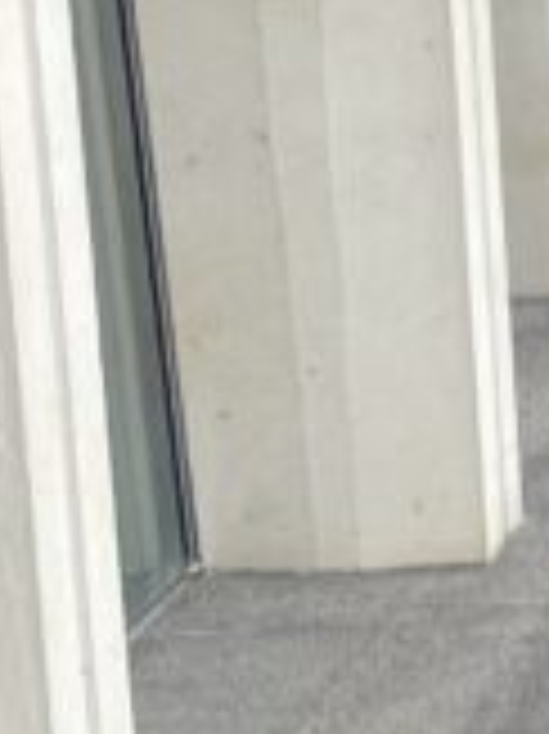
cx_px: 1314
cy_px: 423
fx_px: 2604
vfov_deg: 16.0
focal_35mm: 123
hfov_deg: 10.4
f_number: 1.6
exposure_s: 1/155
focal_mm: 5.1
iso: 32
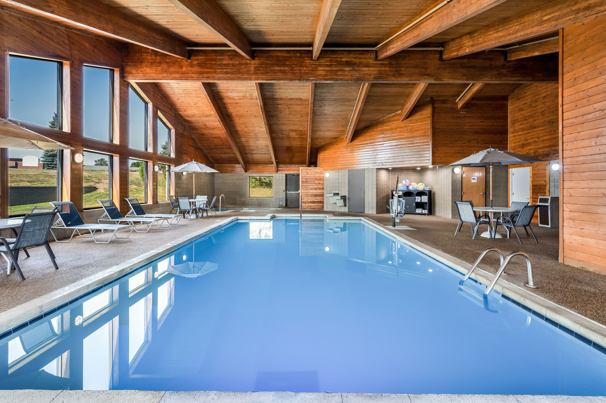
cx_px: 299
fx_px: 252
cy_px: 188
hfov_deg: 100.4
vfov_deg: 77.1
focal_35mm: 15
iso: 400
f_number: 8
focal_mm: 14
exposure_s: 1/10
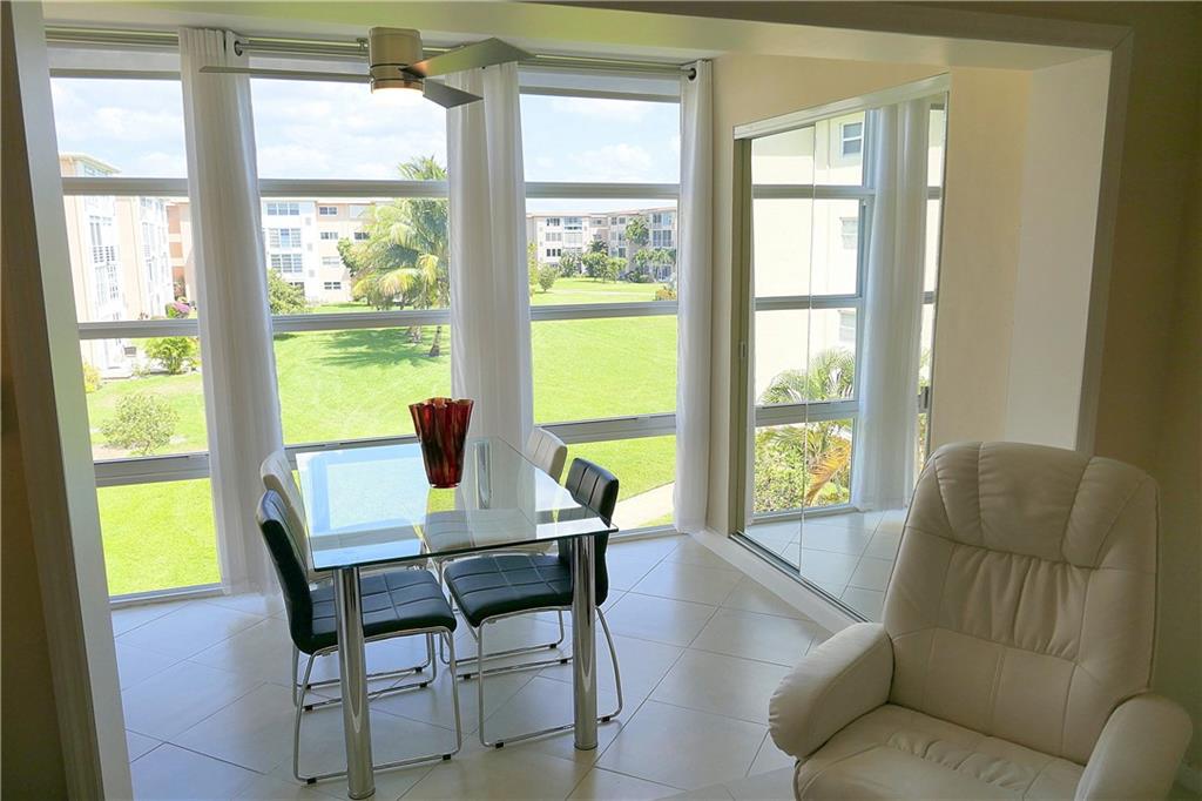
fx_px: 834
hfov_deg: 71.5
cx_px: 601
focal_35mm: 25
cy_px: 400
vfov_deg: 51.3
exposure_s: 1/500
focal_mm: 9.1
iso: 125
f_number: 2.8
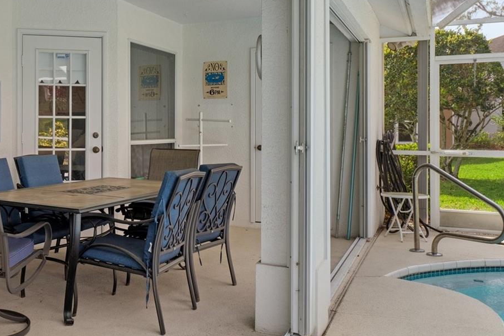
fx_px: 559
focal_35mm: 40
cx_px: 93
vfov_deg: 33.3
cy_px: 121
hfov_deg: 45.8
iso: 320
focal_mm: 15
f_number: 8
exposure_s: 1/250
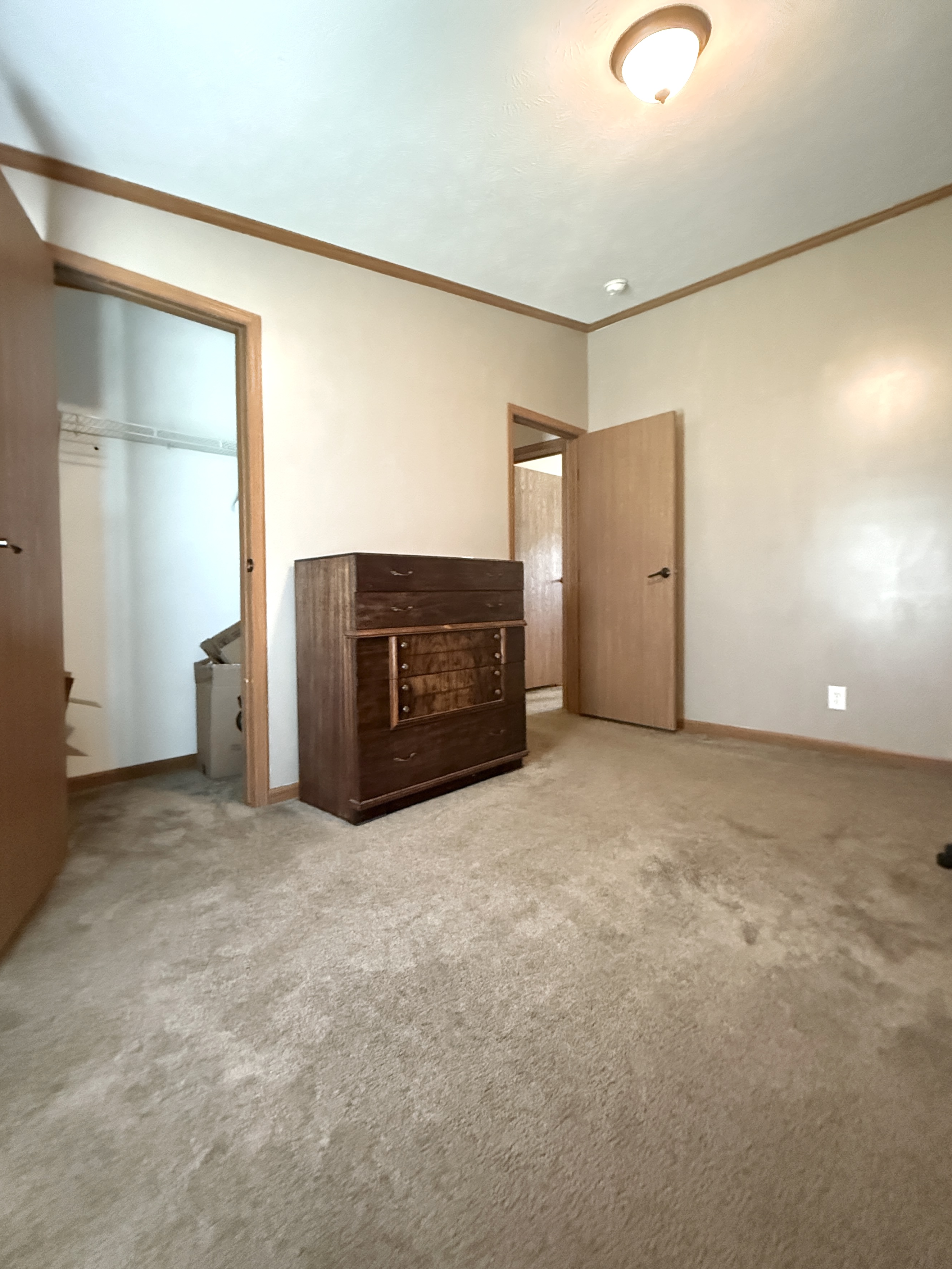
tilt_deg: +0.6
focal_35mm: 16
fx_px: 587
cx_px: 485
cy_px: 610
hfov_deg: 78.1
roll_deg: +1.1
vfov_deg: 94.5
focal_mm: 2.22
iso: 1250
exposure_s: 1/60
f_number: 2.2
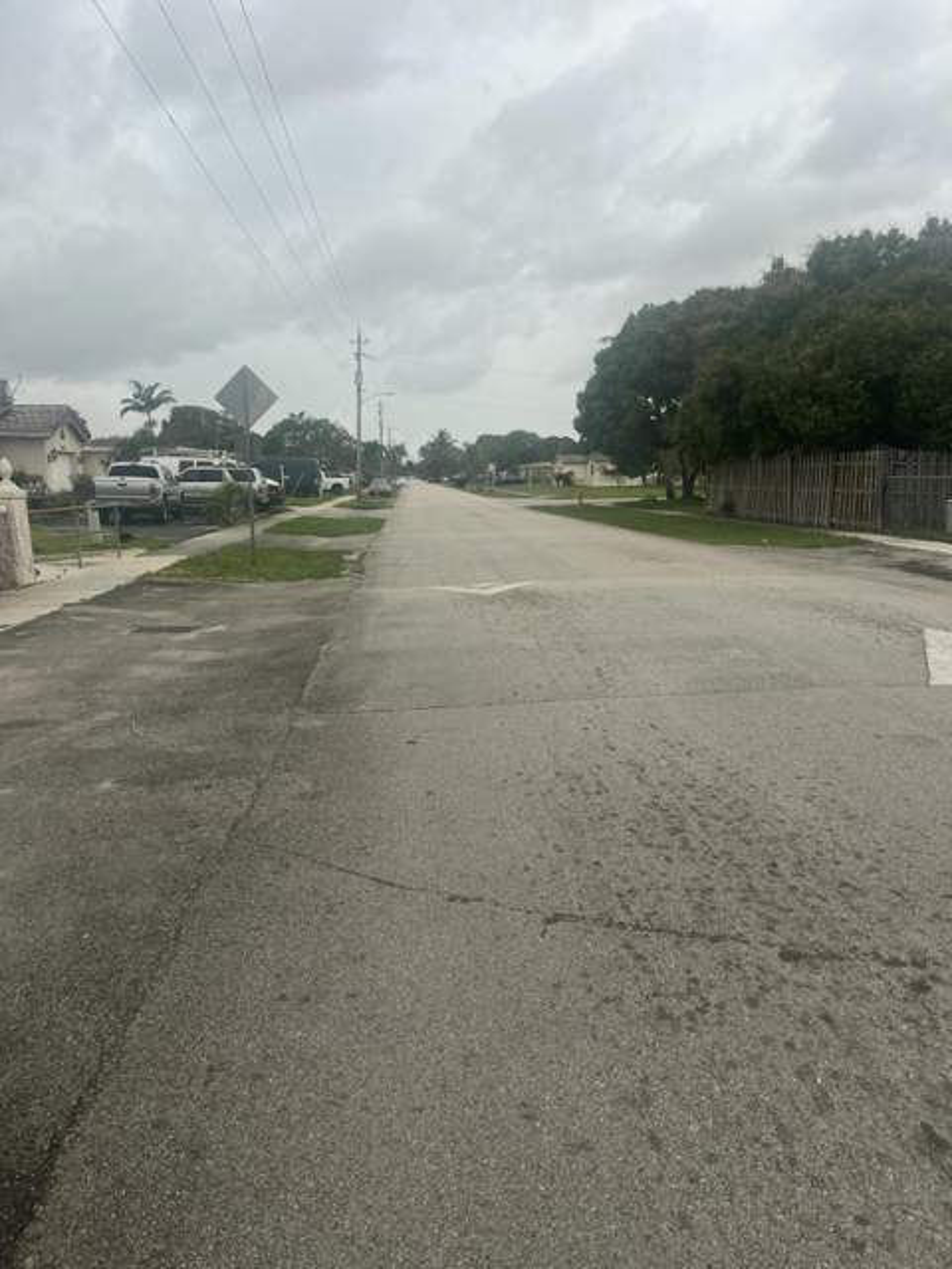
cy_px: 634
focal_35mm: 26
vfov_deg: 67.3
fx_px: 953
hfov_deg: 53.1
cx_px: 476
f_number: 1.5
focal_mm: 5.7
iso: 50
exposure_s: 1/700
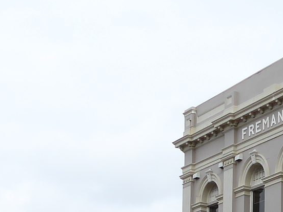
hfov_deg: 16.2
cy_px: 321
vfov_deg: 12.2
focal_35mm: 116
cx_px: 352
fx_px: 948
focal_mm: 4.3
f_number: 3.3
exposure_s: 1/400
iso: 80
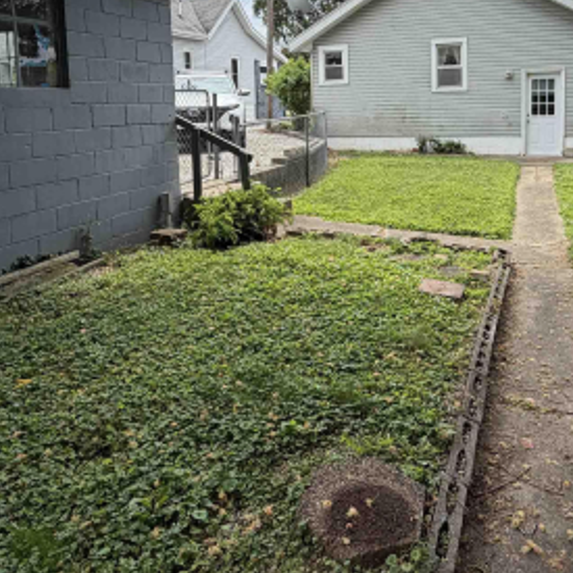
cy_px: 146
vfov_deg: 51.8
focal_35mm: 30
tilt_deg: -4.5
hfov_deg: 53.5
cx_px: 353
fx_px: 562
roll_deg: +0.5
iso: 32
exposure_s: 1/770
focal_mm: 2.22
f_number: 2.2
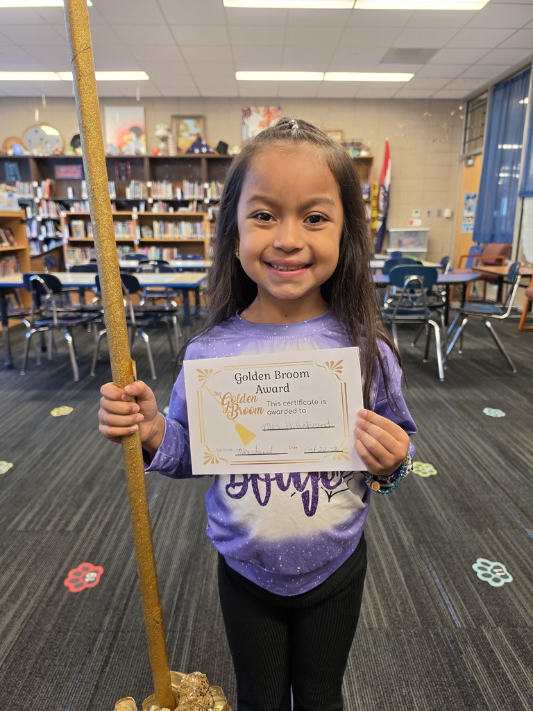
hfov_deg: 58.9
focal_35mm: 23
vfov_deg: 73.9
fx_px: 472
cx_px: 266
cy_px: 356
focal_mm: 6.5
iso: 80
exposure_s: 1/67
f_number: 1.4
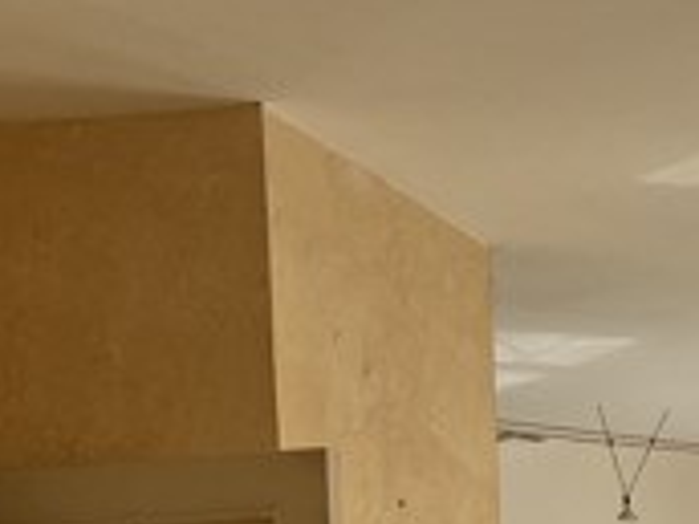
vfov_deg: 11.1
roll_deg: +1.0
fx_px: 2443
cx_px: 971
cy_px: 1068
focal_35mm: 121
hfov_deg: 15.3
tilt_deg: -6.2
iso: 50
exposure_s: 1/425
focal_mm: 5.1
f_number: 1.6
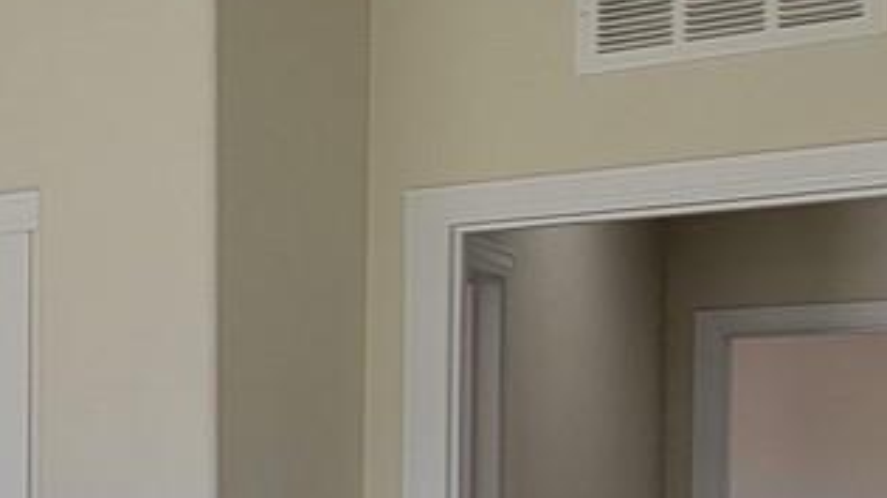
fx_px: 1693
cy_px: 526
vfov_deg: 16.3
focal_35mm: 72
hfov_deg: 21.9
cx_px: -591
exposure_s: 1/60
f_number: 2.2
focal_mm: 2.2
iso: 64
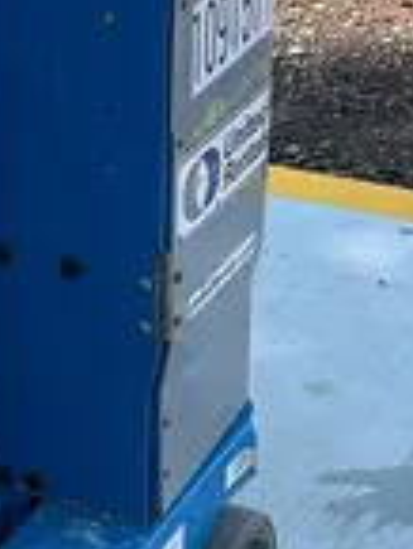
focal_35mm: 131
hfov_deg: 10.8
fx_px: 2081
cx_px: -261
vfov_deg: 15.0
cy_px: 127
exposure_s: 1/1183
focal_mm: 5.7
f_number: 1.5
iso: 50
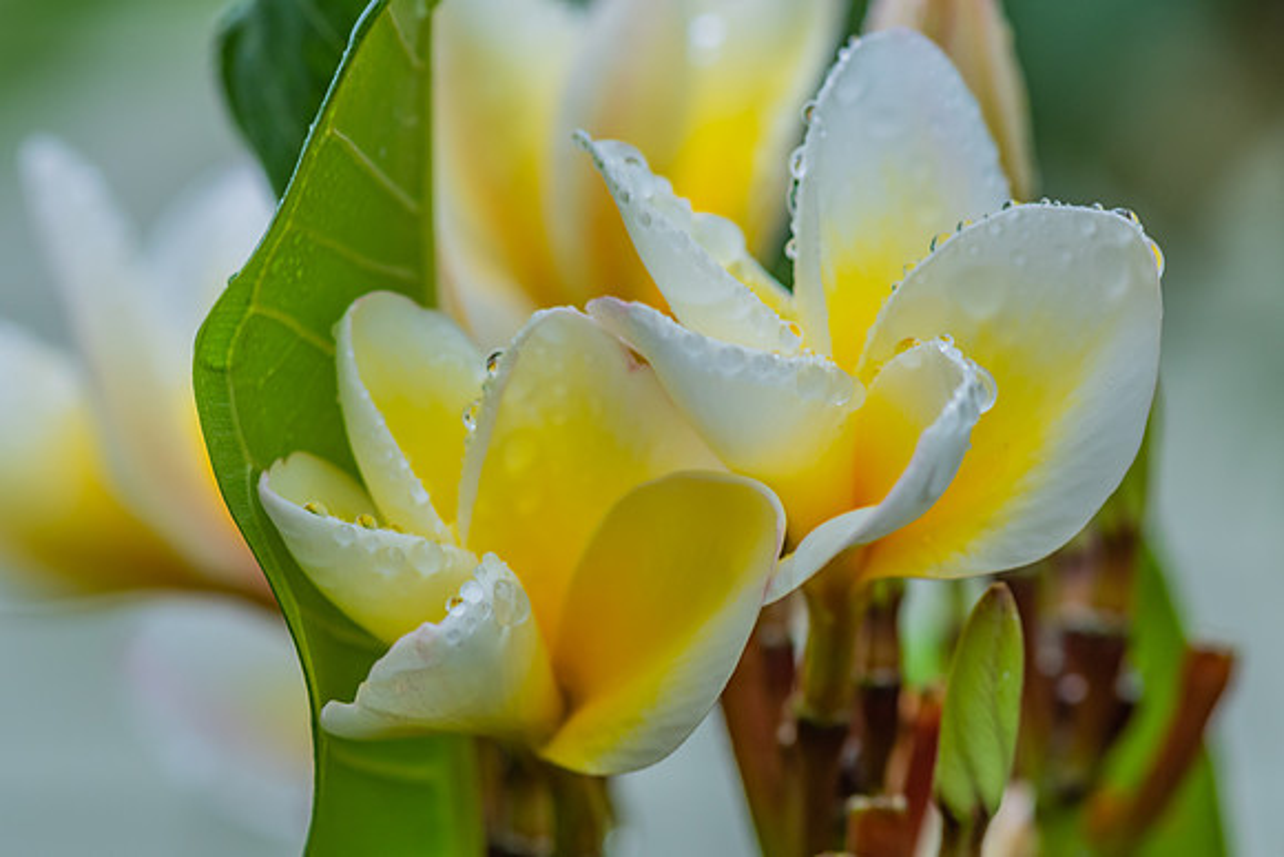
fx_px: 6041
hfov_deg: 12.1
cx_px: 682
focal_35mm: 169
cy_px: 446
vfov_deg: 8.1
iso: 640
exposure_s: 1/50
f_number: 8
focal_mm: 105
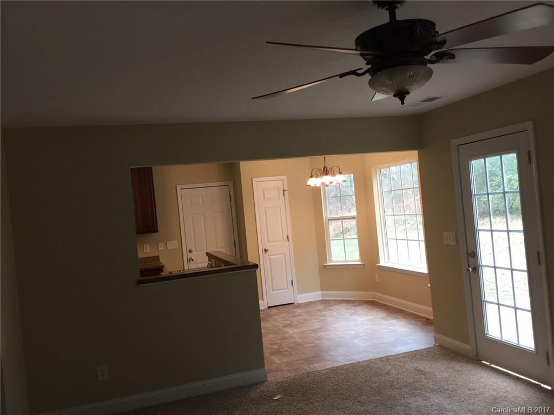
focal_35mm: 29
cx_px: 277
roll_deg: +4.3
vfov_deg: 48.2
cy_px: 208
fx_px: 464
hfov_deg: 61.7
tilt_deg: +0.8
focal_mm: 4.15
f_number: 2.2
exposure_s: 1/30
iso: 50
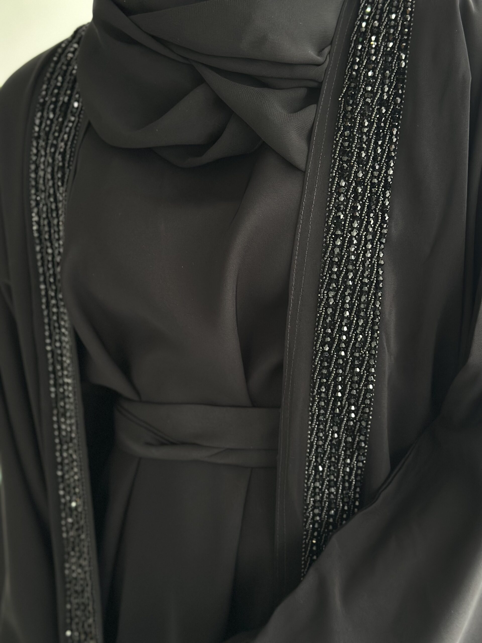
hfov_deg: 30.3
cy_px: 322
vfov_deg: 39.7
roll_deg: +2.7
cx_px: 241
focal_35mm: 48
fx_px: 891
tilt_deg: -14.5
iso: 400
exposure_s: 1/44
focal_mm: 6.86
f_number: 1.78
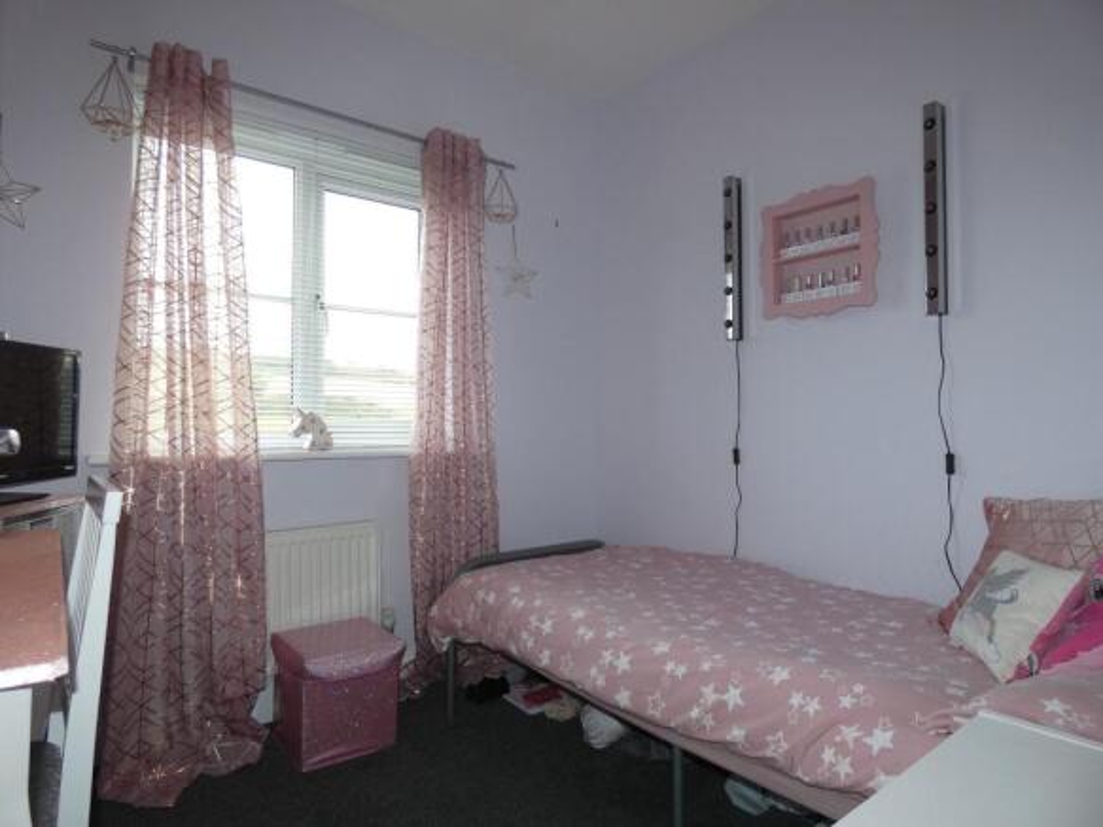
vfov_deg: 66.0
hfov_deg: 81.8
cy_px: 414
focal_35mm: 20
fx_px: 637
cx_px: 552
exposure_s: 1/60
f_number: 2.8
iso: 80
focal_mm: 3.6
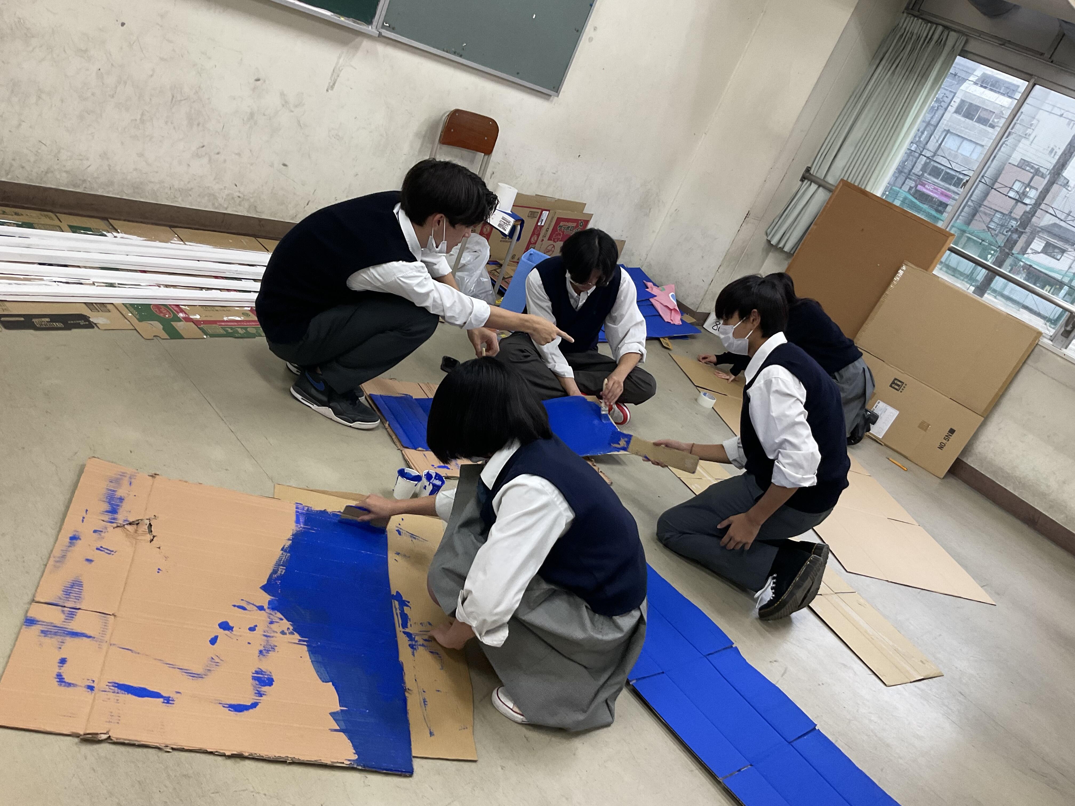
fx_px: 901
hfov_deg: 61.7
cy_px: 403
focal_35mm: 29
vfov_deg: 48.2
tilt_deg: -21.6
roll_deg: -25.3
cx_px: 538
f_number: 1.8
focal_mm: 3
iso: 100
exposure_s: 1/60
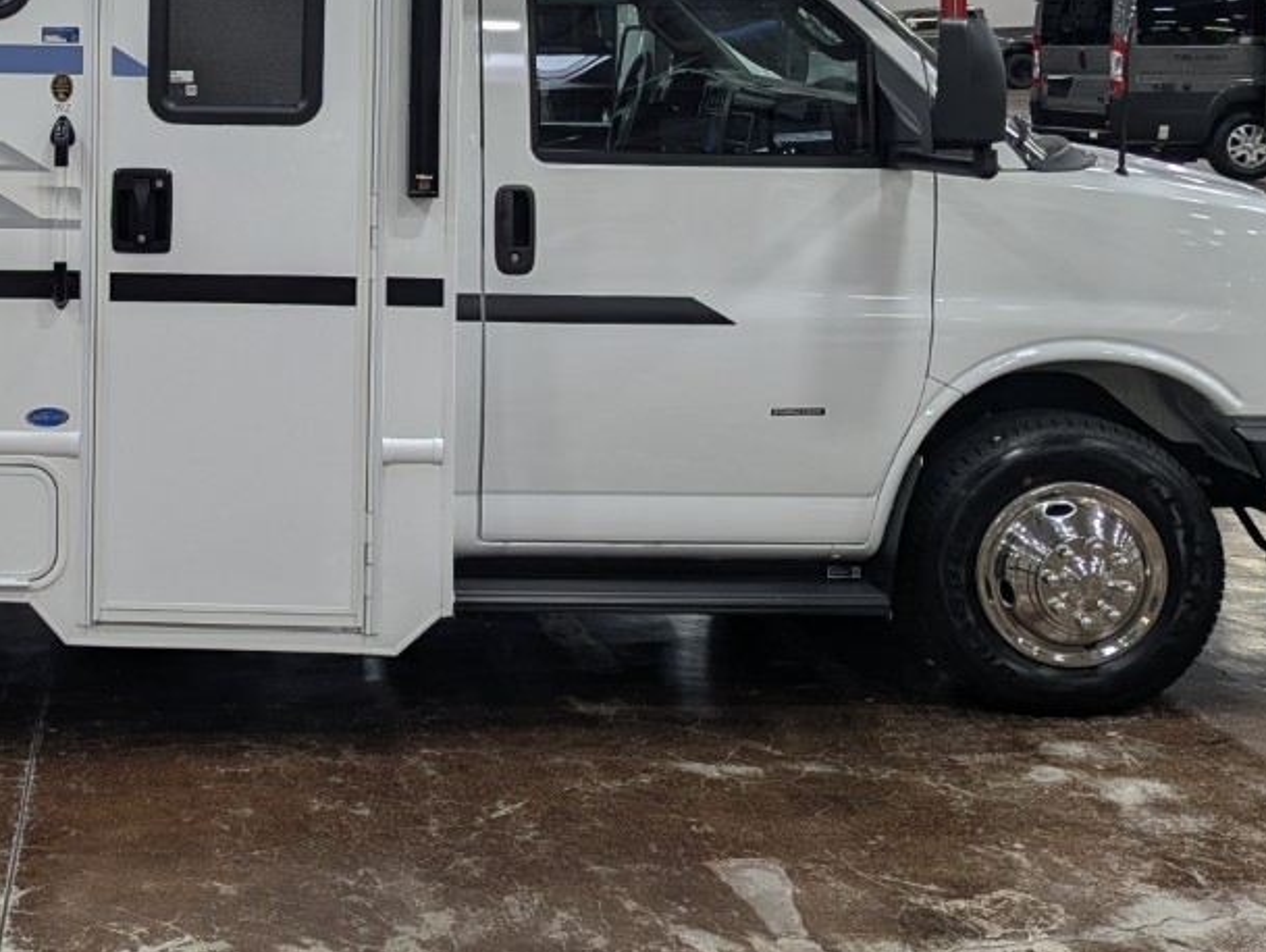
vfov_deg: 26.0
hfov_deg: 32.9
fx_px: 2013
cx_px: 103
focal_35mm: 55
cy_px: 148
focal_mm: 6.81
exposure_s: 1/45.2
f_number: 1.85
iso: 36
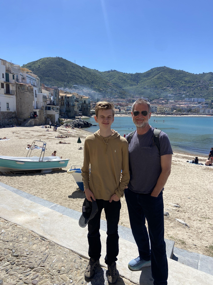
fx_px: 213
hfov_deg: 53.1
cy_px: 142
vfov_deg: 67.3
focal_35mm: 26
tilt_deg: -9.6
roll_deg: -1.7
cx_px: 106
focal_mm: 4.25
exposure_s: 1/3125
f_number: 1.8
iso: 32
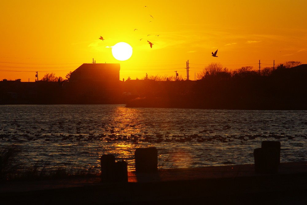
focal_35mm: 232
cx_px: 154
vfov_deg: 5.9
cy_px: 102
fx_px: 1980
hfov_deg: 8.9
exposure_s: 1/750
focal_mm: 155
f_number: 11
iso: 400
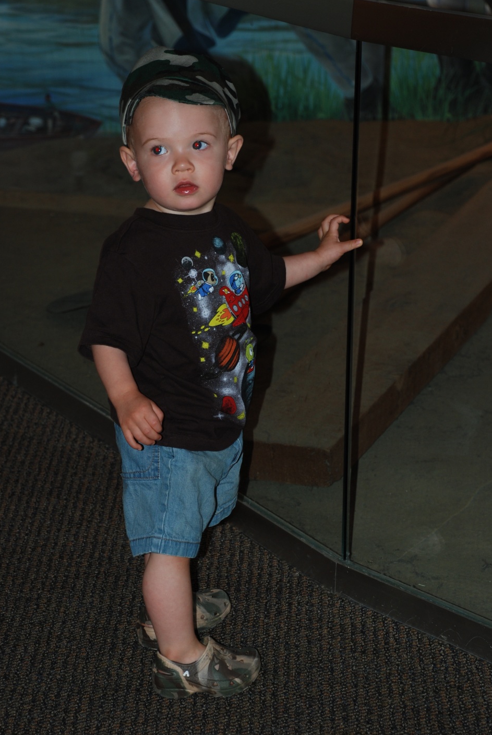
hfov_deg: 12.1
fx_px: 2329
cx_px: 246
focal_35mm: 114
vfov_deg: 17.9
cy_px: 378
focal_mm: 70
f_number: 5.6
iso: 200
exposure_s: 1/60
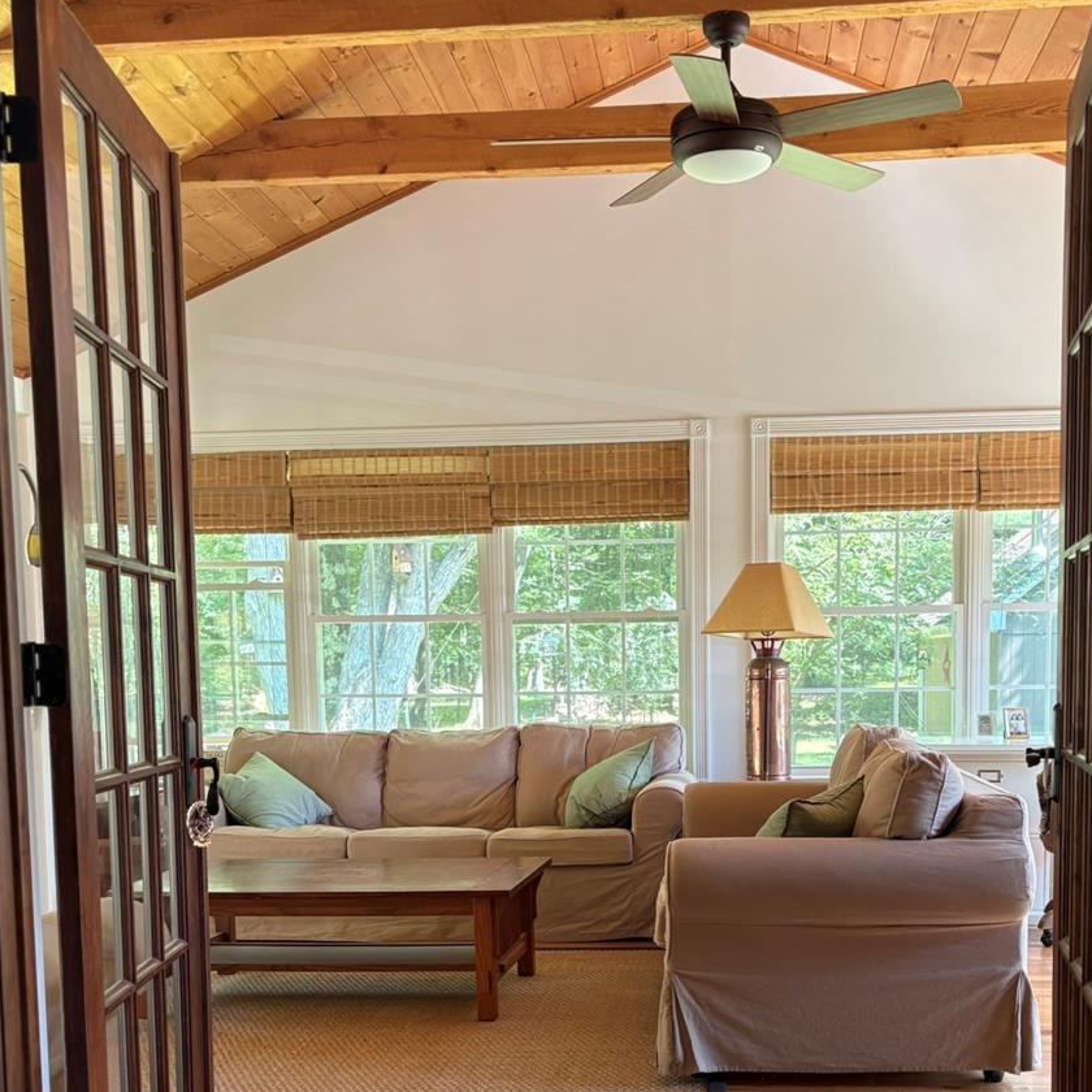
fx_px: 1499
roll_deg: +1.5
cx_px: 606
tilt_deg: -4.3
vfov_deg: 39.2
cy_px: 793
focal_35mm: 42
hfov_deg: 40.0
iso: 125
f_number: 1.6
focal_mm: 5.96
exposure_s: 1/69
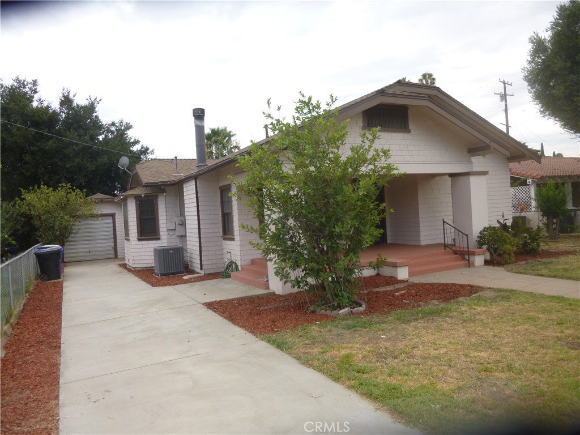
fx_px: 419
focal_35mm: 25
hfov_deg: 69.4
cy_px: 218
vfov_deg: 54.9
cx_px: 290
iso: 100
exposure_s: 1/400
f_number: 3.1
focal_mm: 4.5
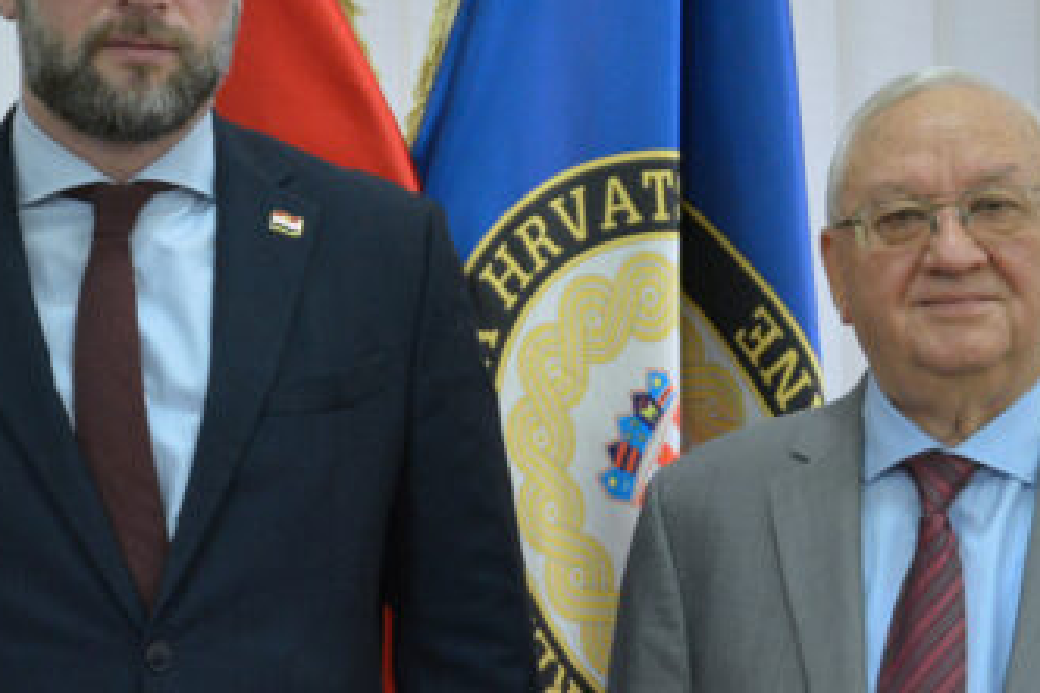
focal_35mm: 108
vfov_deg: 12.6
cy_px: 560
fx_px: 3118
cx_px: 504
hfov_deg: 18.9
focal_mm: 35
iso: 2000
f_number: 3.8
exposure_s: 1/320
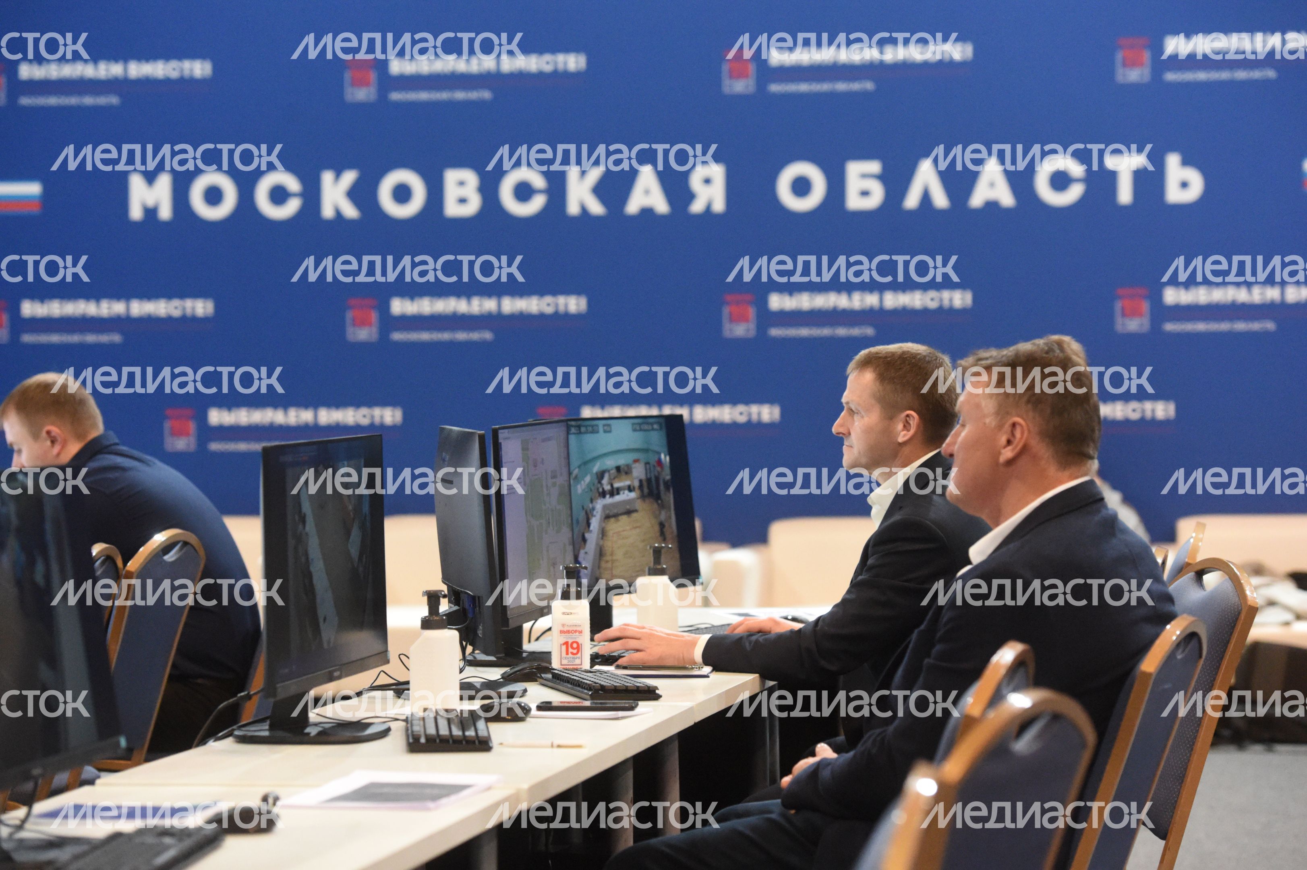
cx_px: 654
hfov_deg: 18.6
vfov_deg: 12.4
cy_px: 435
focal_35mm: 110
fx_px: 3991
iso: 12800
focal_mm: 110
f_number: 4
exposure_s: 1/640
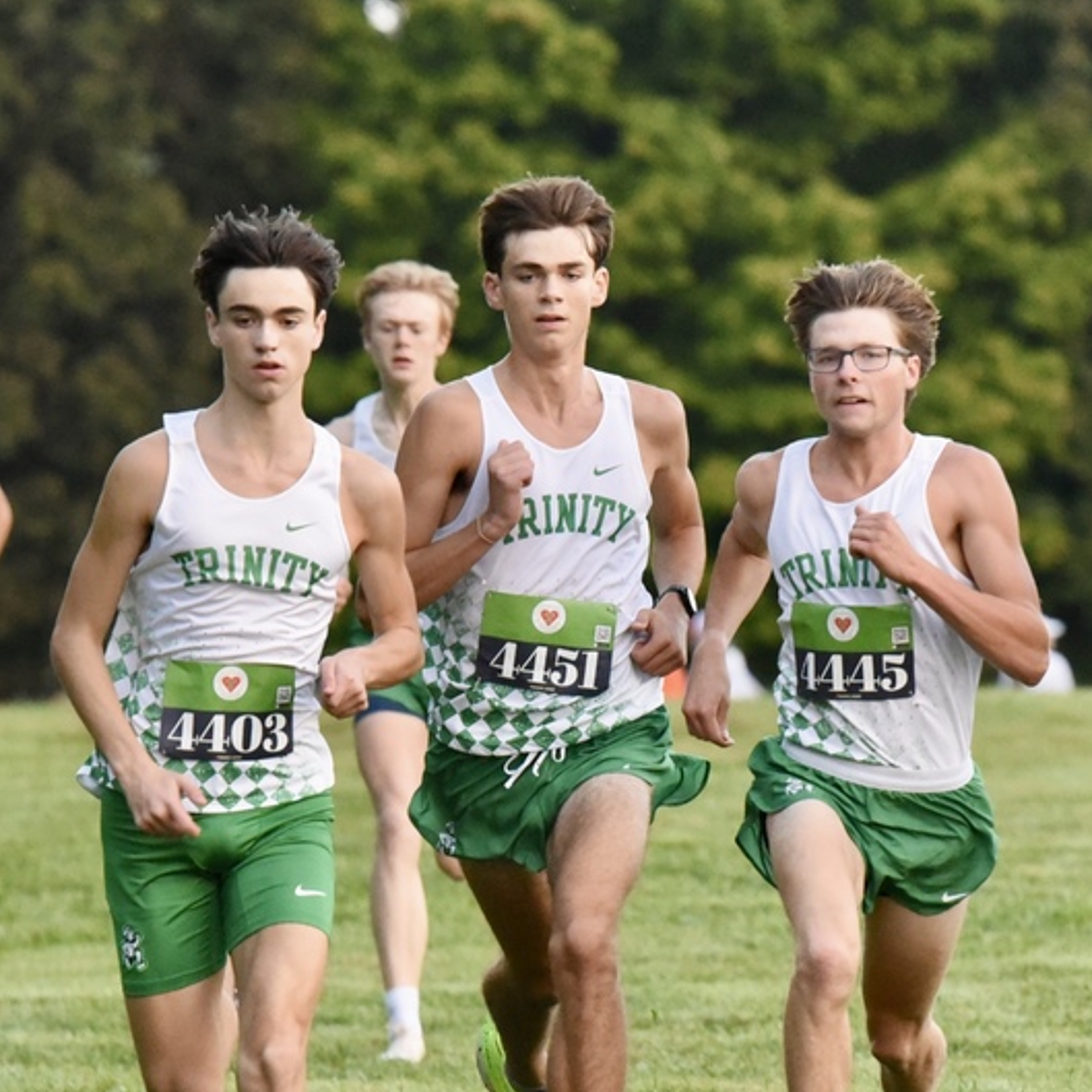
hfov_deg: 6.8
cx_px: 548
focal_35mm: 257
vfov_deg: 6.8
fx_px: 9172
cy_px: 776
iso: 8000
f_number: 4.5
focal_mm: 200
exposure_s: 1/1250
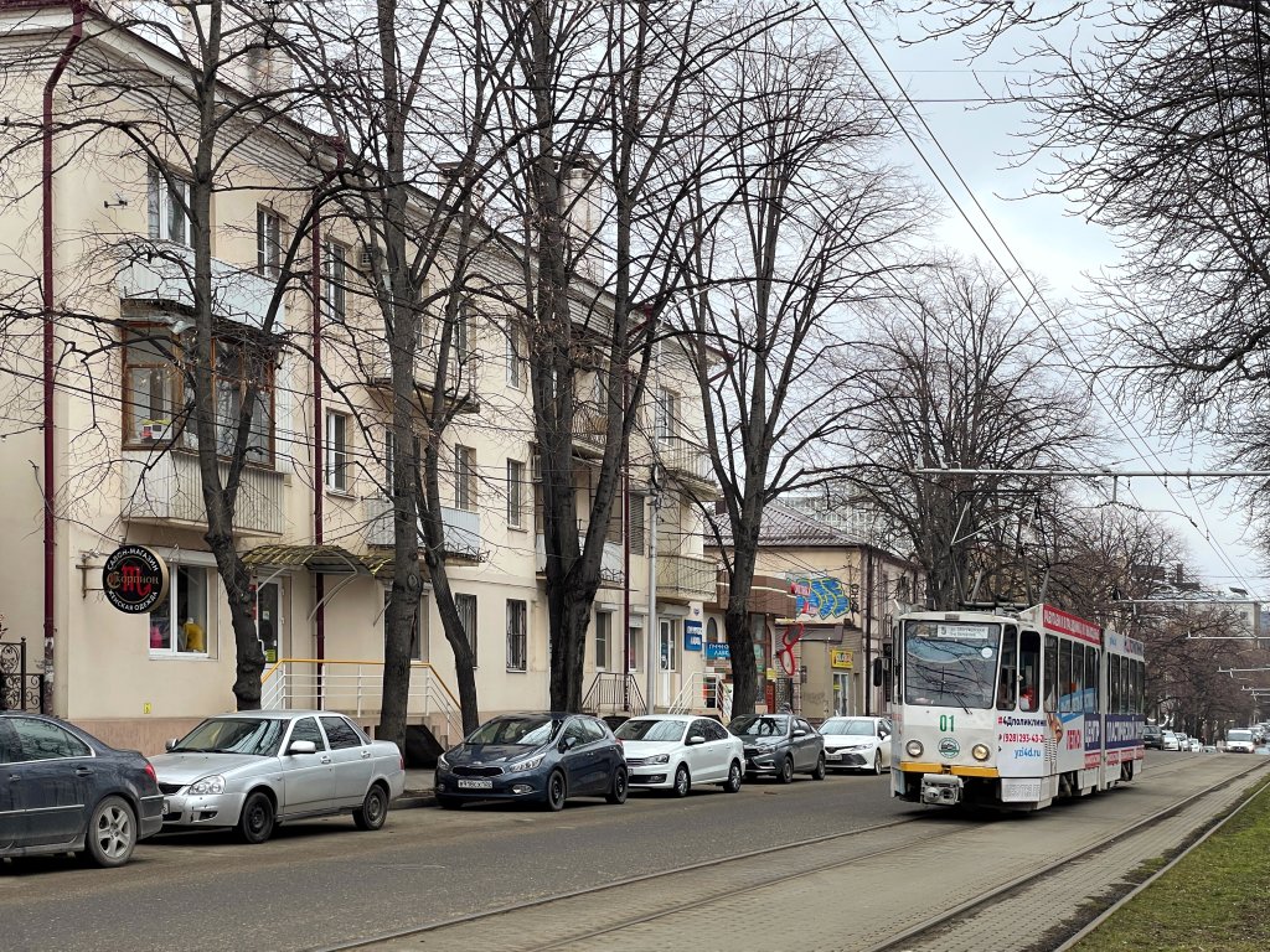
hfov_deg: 36.8
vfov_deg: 28.0
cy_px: 476
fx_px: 1908
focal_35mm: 52
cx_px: 635
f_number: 2
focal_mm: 6
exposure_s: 1/410
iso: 25
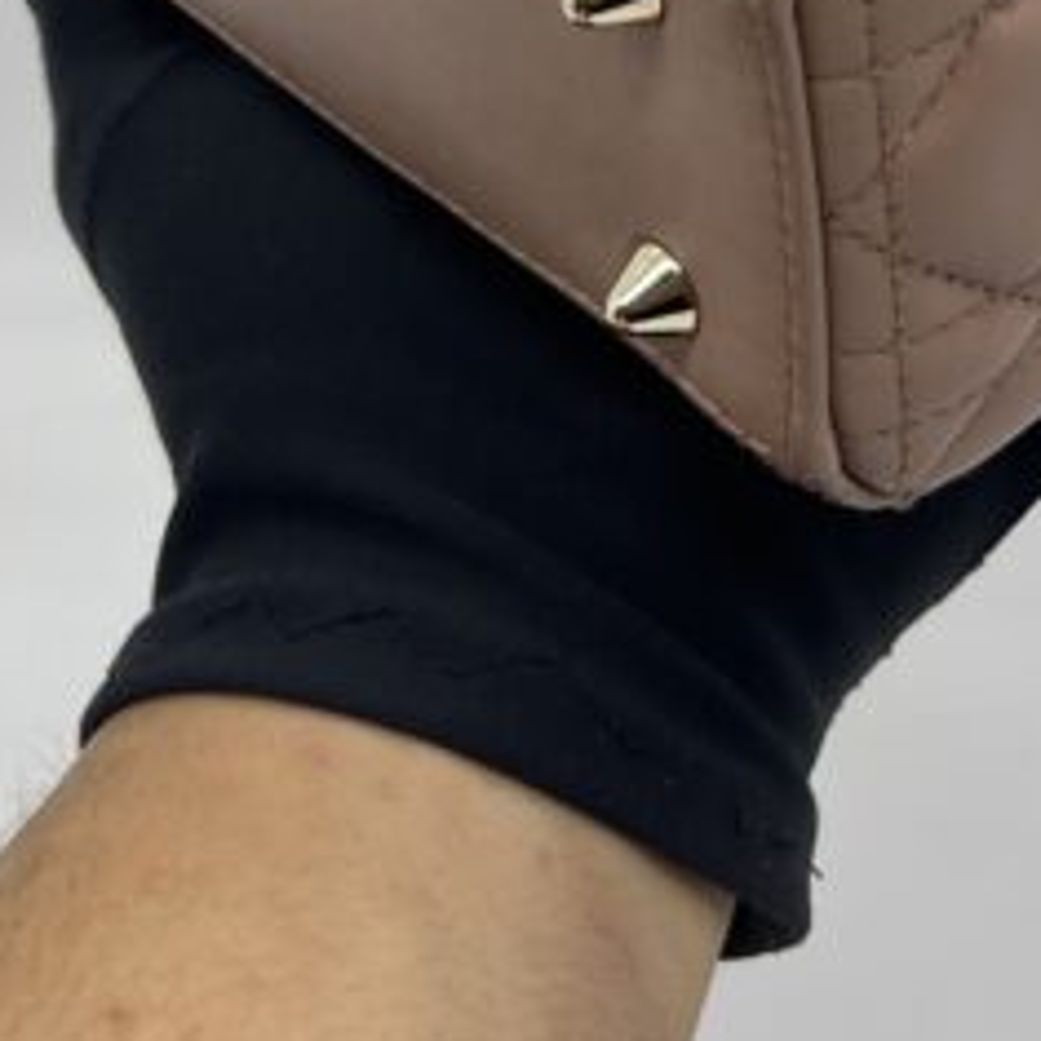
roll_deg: +0.4
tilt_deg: -22.4
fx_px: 3402
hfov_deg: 17.3
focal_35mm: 100
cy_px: -421
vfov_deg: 16.2
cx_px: 806
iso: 32
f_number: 1.5
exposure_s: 1/127
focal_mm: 5.7
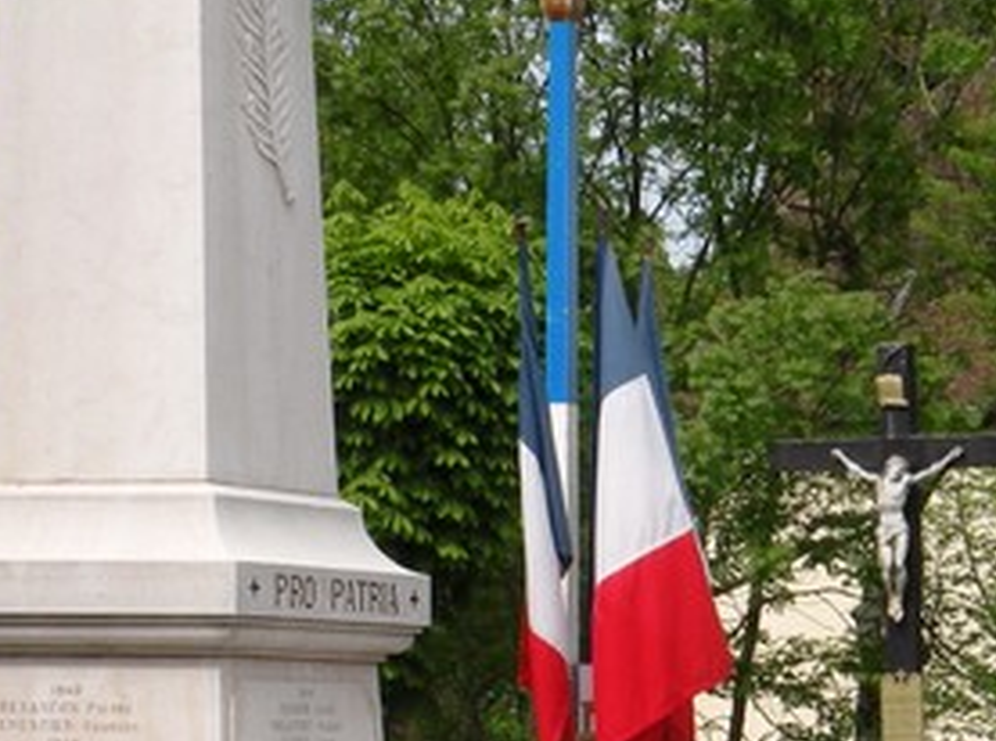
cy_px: 870
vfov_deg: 9.0
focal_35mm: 162
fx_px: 4647
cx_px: 769
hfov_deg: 12.2
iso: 64
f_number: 7.1
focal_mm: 9.8
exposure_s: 1/320
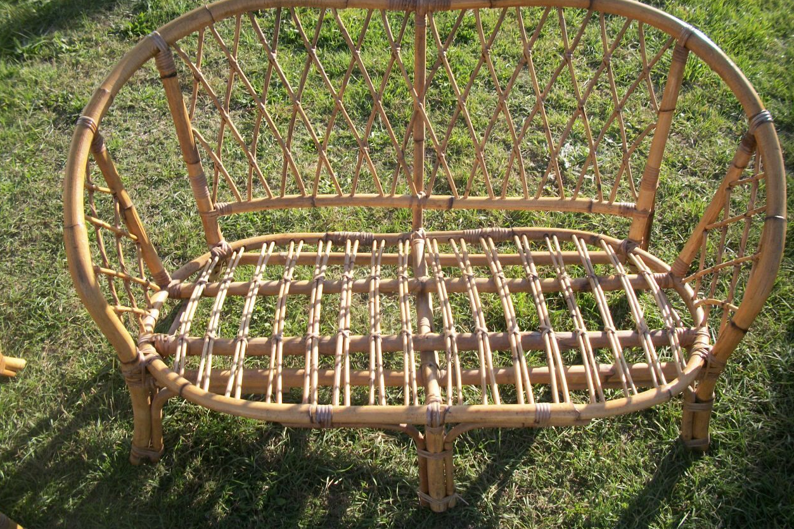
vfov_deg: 38.8
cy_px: 242
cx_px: 392
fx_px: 750
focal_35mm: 34
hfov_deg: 55.8
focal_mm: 5.7
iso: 80
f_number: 8.8
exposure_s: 1/80
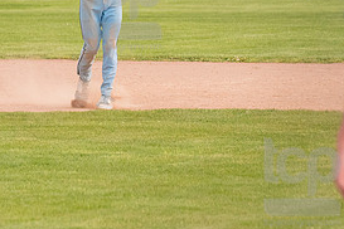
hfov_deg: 3.6
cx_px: 123
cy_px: 6
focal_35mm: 573
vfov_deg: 2.4
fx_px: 5475
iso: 1000
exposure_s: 1/2000
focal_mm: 180
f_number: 5.6
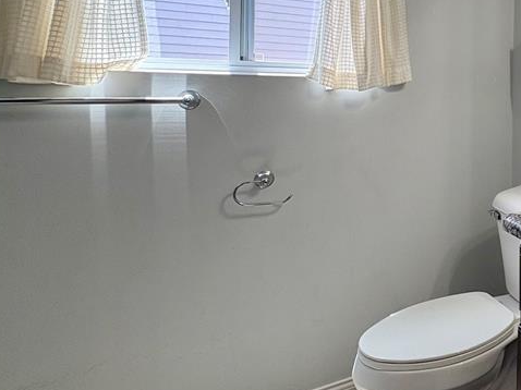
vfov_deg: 45.0
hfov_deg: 47.1
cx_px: 548
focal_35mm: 30
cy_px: 93
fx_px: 451
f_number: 2.2
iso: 64
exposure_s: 1/125
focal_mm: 2.22
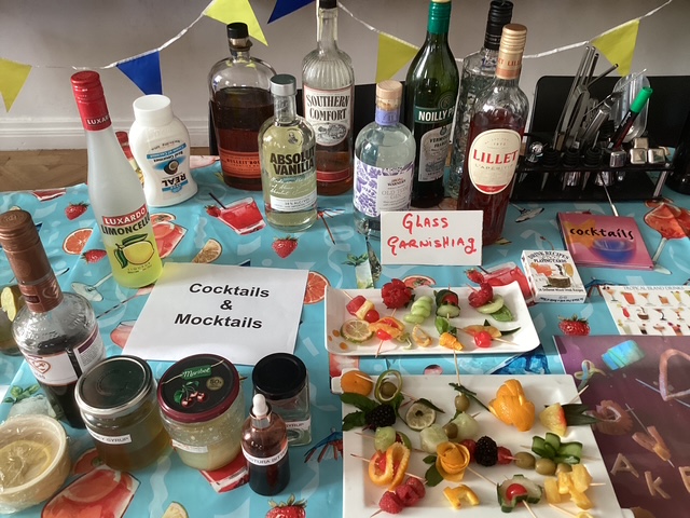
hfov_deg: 58.4
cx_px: 345
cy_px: 259
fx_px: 618
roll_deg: +0.7
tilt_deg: -40.4
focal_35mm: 31
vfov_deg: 45.4
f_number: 2.4
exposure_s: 1/60
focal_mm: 3.3
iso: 125
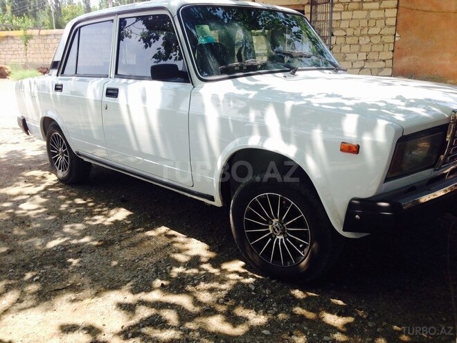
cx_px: 228
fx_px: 436
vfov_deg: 42.9
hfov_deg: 55.4
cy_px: 172
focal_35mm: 33
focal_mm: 4.12
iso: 50
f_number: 2.4
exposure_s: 1/414
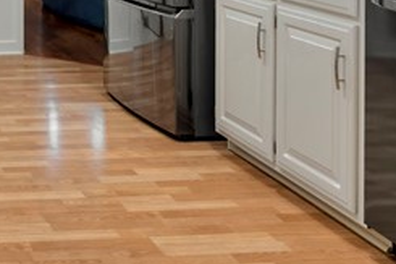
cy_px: -99
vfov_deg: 17.7
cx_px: -112
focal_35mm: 71
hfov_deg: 24.9
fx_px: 780
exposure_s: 1/2
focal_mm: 16
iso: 100
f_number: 7.1
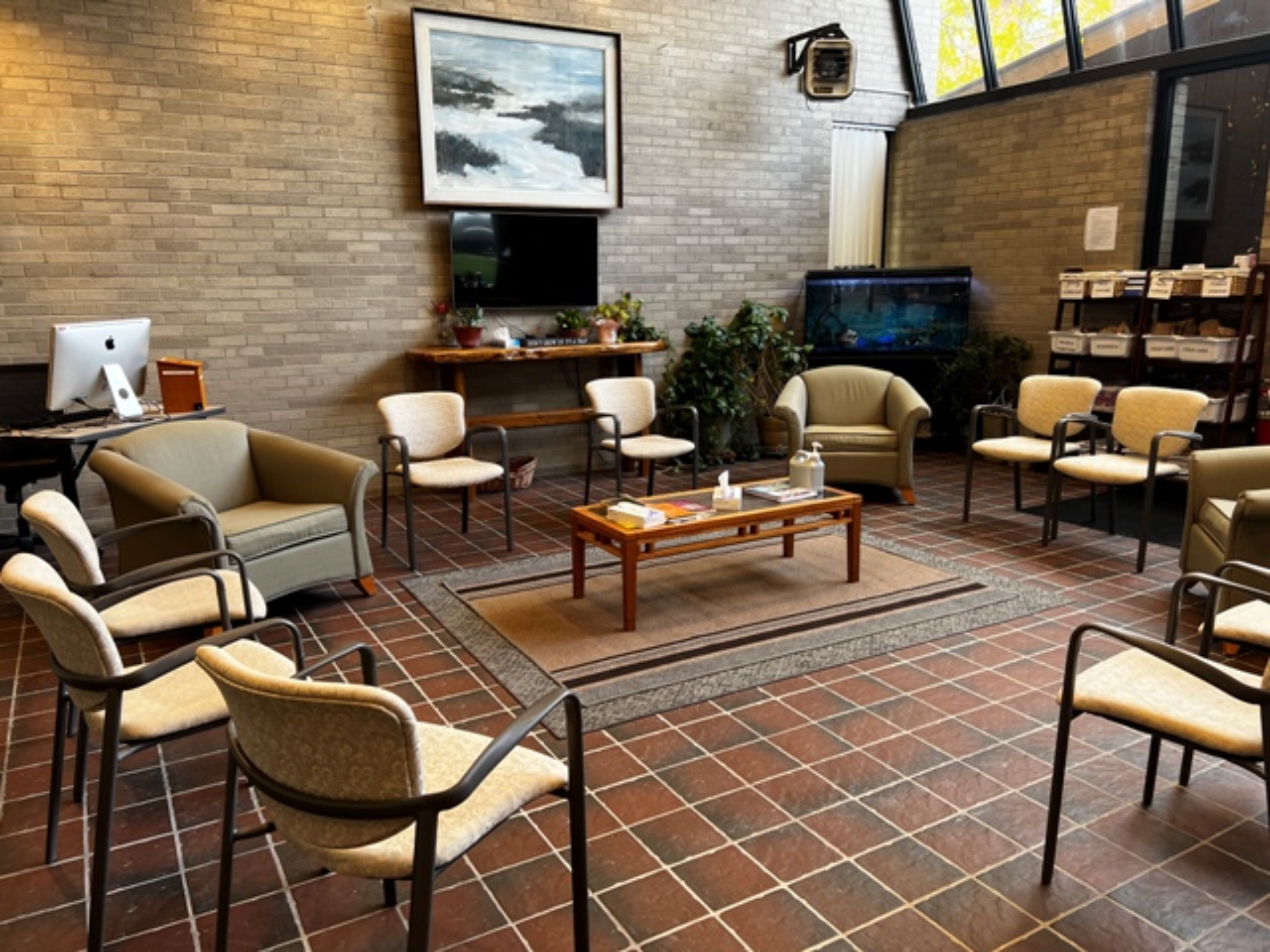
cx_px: 635
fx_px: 954
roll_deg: +1.1
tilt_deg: -11.3
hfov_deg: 67.3
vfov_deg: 53.1
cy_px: 476
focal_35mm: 26
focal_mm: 5.7
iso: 100
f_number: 1.5
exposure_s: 1/120
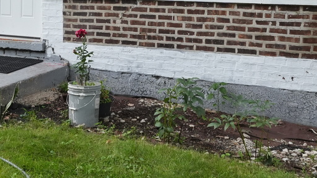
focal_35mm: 54
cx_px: 110
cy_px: -10
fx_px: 455
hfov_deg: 38.0
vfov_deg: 21.2
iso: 800
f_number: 5.6
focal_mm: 10.9
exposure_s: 1/125
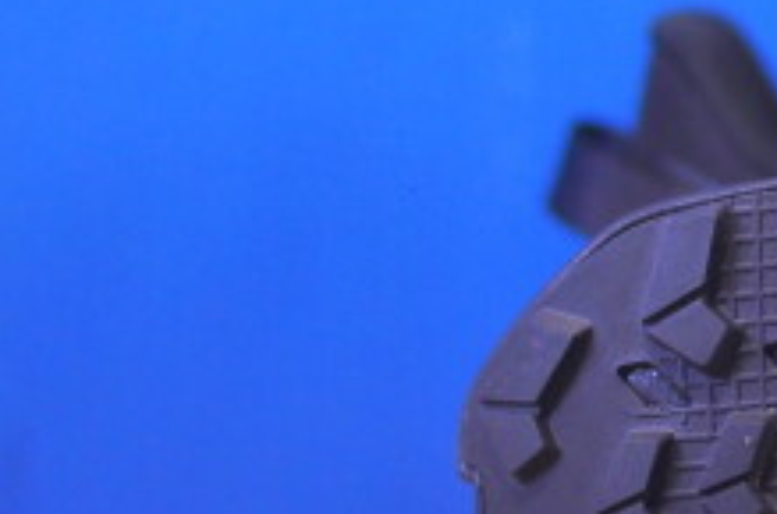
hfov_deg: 7.3
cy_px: 41
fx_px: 5901
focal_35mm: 274
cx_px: 1359
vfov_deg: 5.0
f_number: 2.2
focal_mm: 50
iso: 250
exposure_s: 1/320
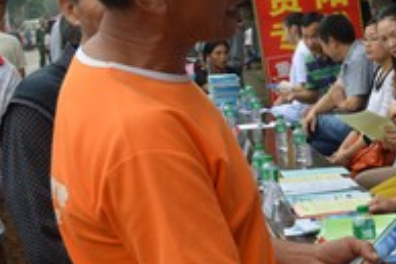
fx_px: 1022
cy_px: 141
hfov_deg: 20.2
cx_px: 502
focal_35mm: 93
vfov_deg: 14.7
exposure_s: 1/60
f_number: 5.6
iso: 160
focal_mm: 24
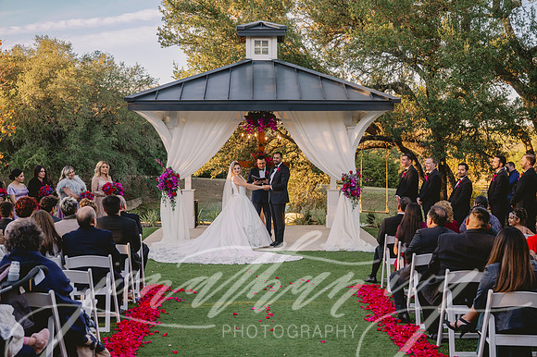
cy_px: 178
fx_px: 726
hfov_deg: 40.6
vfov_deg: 27.7
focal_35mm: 49
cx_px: 271
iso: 320
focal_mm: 48
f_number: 4.5
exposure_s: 1/500
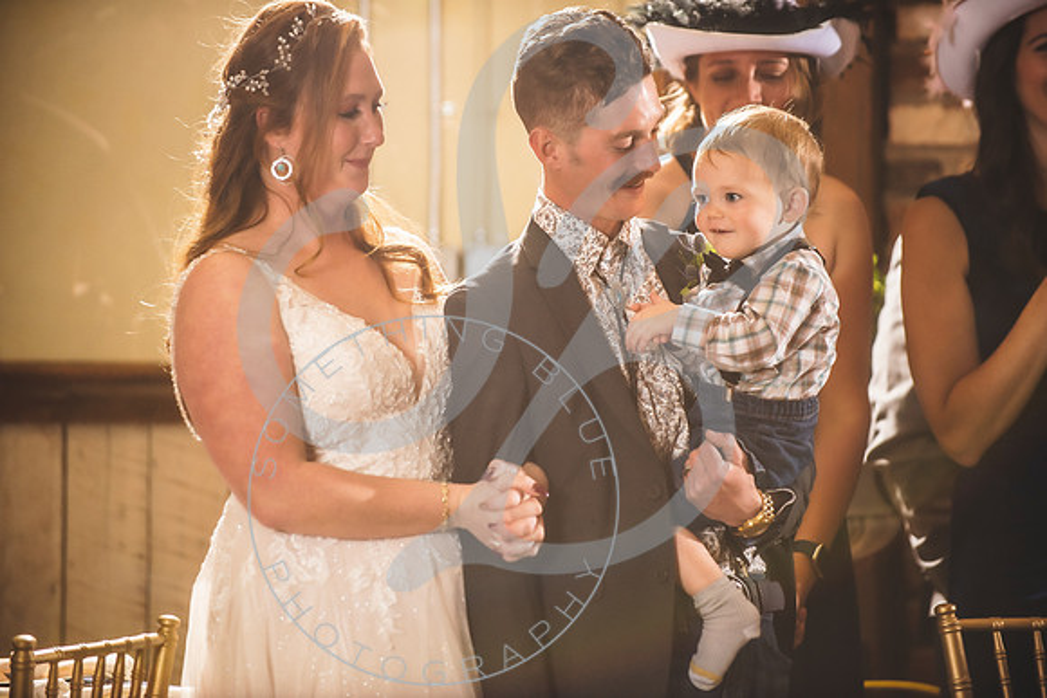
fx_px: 5818
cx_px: 524
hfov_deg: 10.3
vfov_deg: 6.9
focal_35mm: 200
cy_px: 349
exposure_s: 1/160
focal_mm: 200
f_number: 2.8
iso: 1250
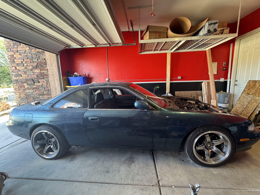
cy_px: 98
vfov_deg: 85.7
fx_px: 105
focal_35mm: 14
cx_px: 130
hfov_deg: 102.1
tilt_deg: -11.1
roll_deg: +1.8
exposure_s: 1/60
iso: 200
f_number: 2.2
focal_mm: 2.22
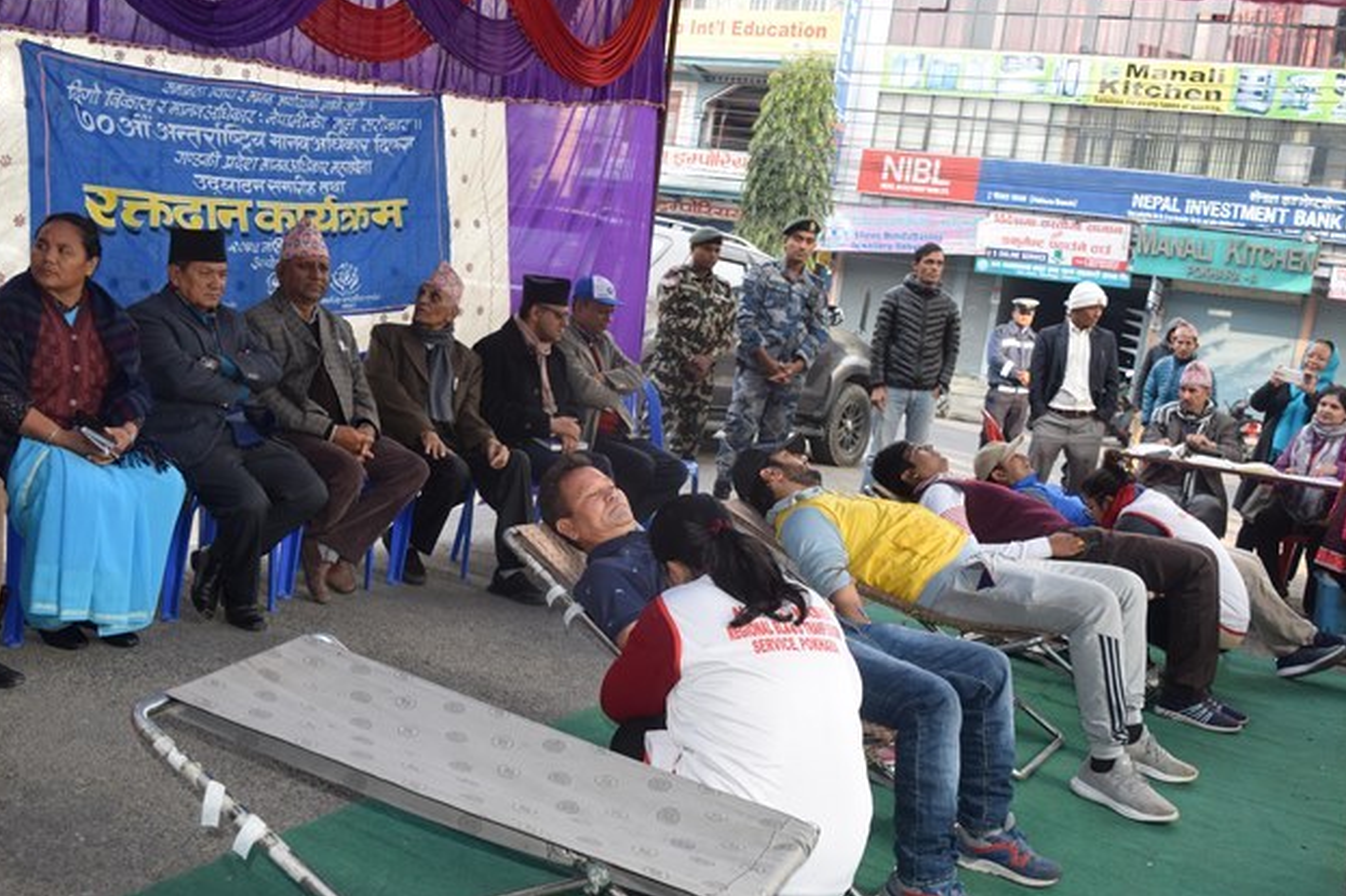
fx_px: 1383
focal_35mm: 37
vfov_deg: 35.9
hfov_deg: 51.9
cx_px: 663
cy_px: 446
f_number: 5.6
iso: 360
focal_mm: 24
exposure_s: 1/125
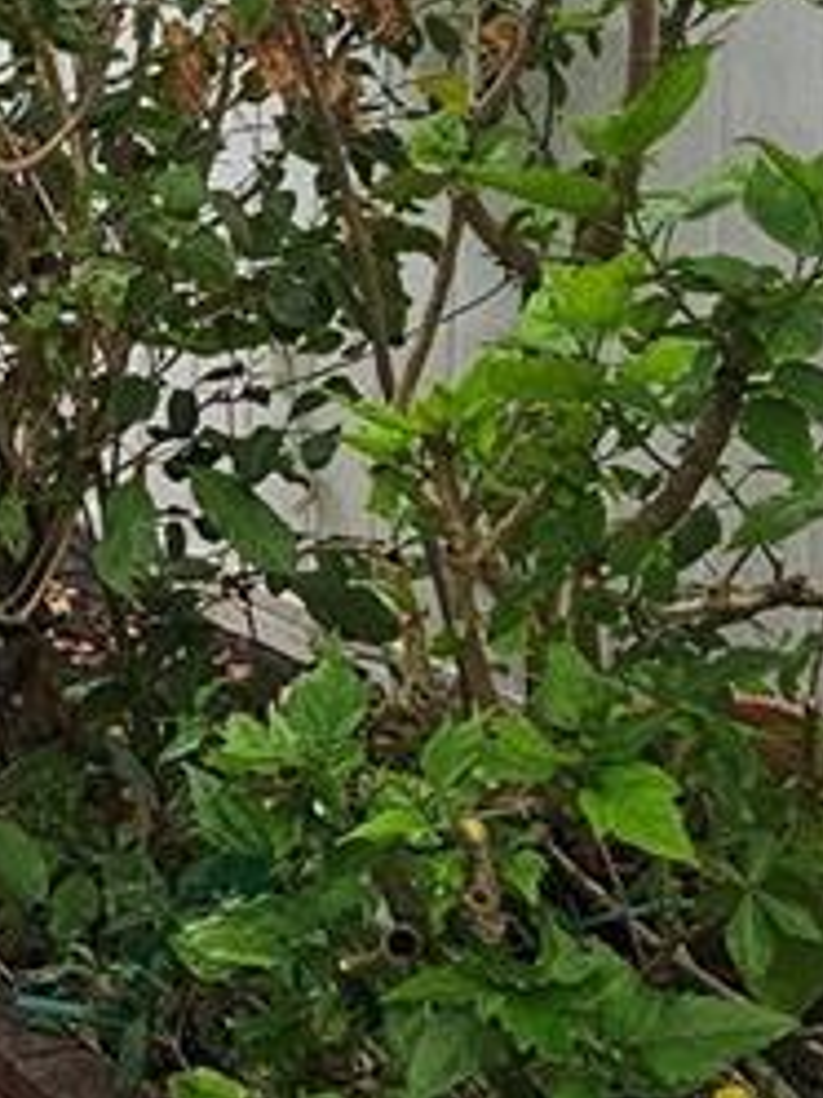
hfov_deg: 19.5
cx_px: -500
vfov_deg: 29.7
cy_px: 151
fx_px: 1997
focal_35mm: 63
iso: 64
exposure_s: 1/754
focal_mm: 2.2
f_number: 2.2
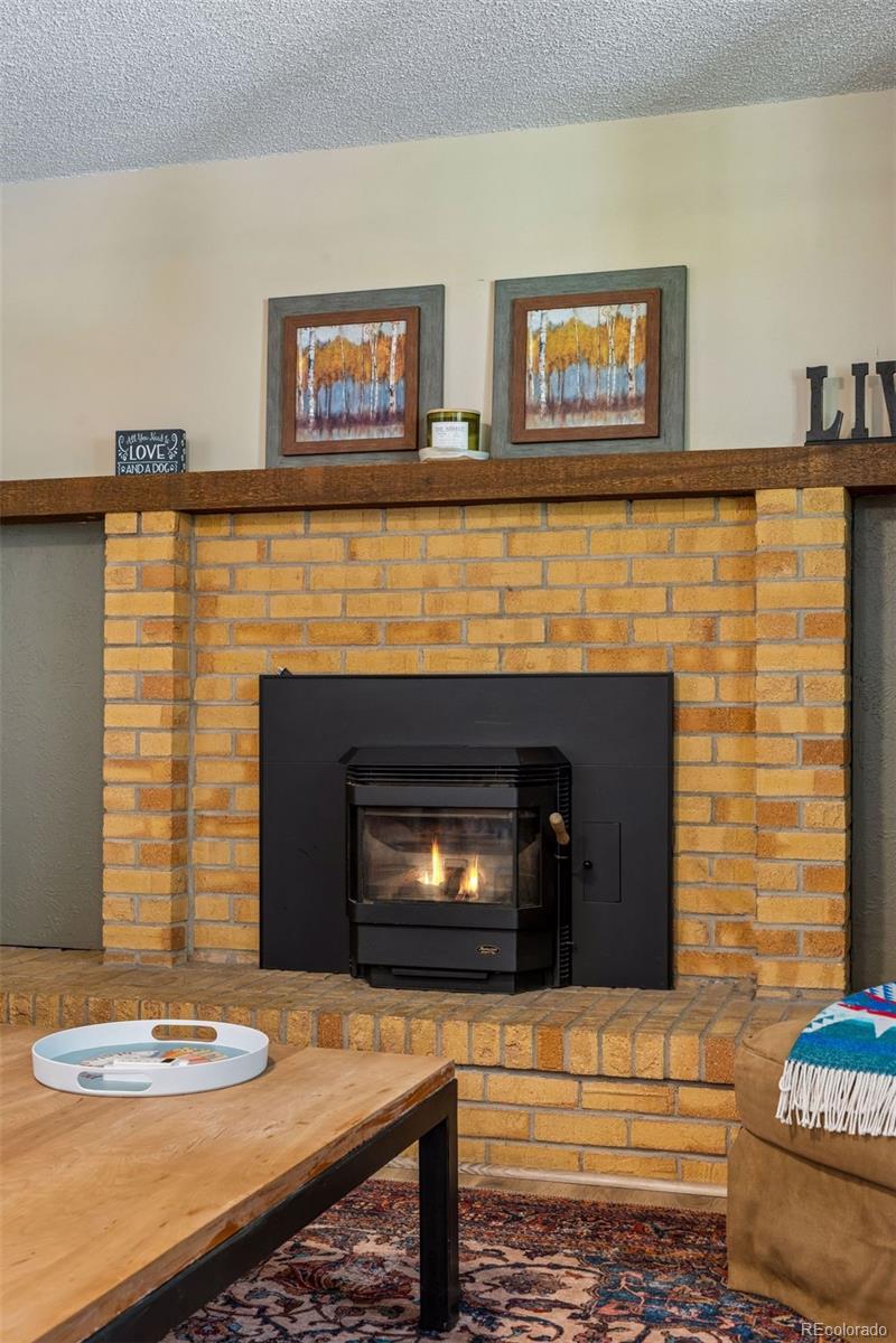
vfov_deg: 47.4
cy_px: 672
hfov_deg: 32.6
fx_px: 1531
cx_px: 448
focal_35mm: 41
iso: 400
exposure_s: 1/1.25
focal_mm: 41
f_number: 9
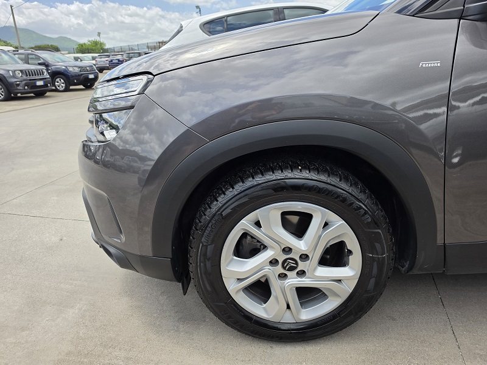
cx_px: 244
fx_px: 324
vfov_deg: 58.9
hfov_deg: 73.9
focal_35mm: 23
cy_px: 182
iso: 64
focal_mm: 6.5
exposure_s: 1/4887
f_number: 1.4
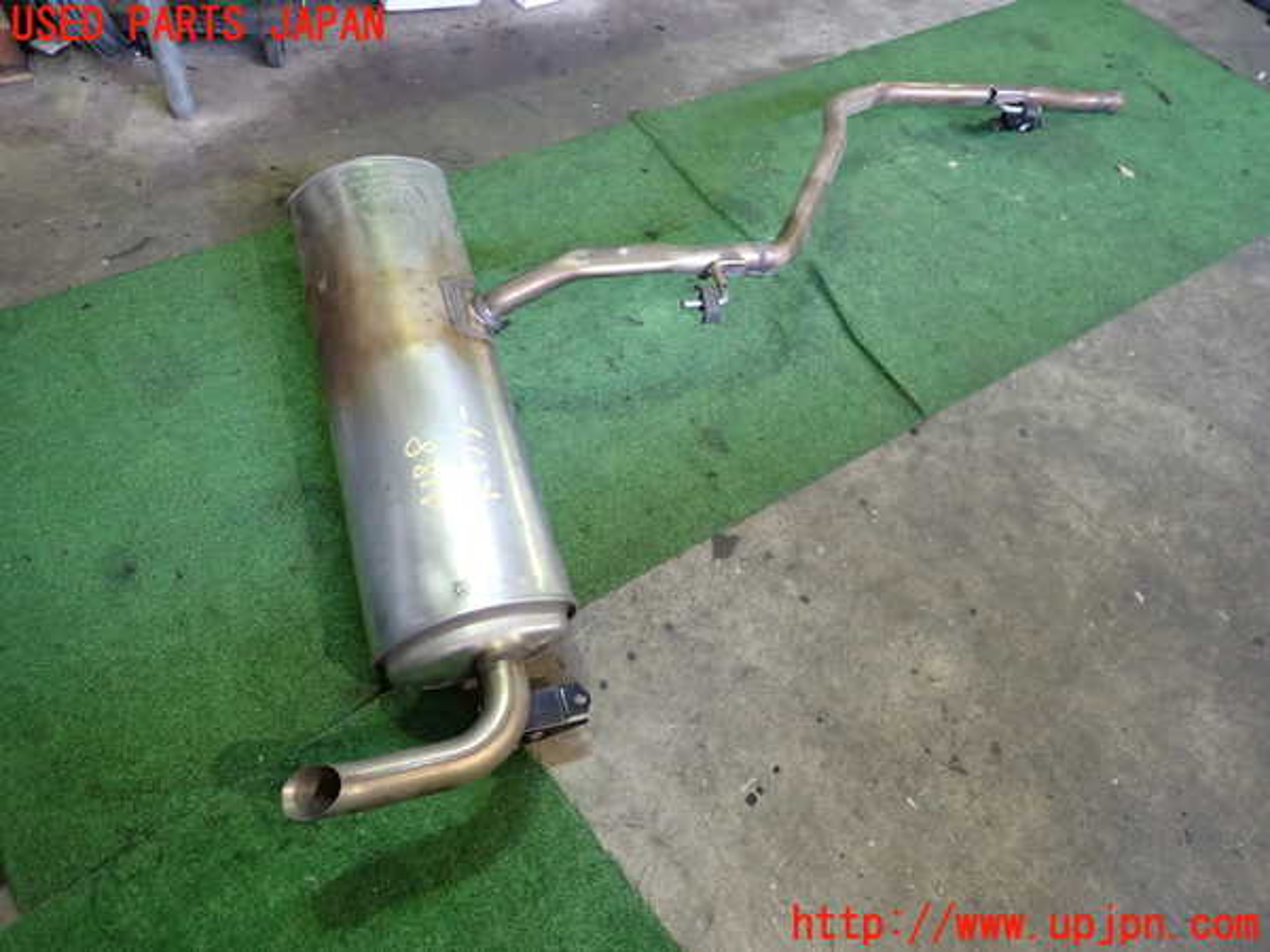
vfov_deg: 54.9
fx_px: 917
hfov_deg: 69.4
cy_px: 476
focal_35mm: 25
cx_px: 635
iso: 320
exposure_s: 1/30
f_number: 2
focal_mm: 4.5
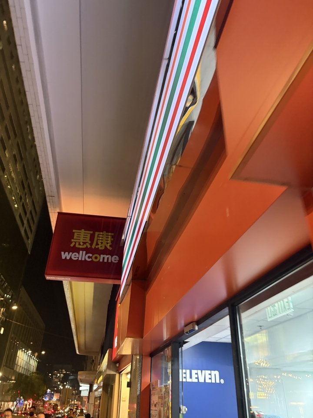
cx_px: 156
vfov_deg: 67.3
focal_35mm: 26
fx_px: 313
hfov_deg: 53.1
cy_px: 209
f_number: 1.6
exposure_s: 1/50
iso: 400
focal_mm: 5.96
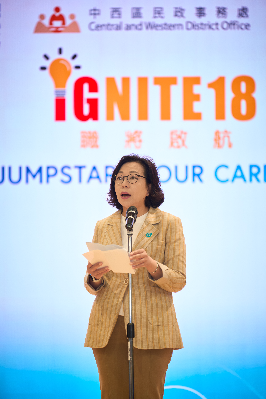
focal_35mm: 180
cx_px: 133
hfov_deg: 7.6
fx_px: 1995
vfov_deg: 11.4
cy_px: 200
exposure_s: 1/125
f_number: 2.8
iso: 500
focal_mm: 180
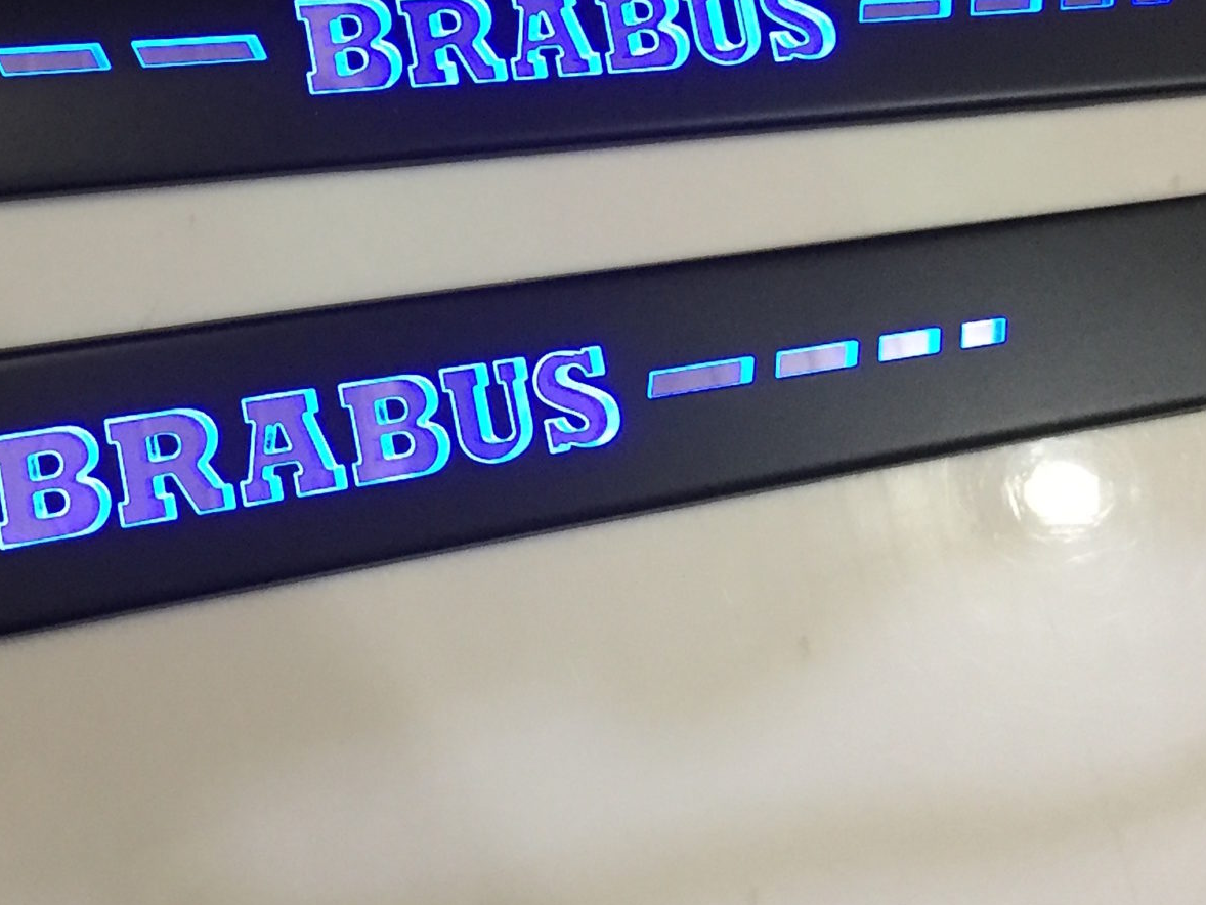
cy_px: 106
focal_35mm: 63
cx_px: 169
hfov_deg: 29.7
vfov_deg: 22.8
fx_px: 2195
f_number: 2.2
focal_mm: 4.15
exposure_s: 1/33
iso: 250
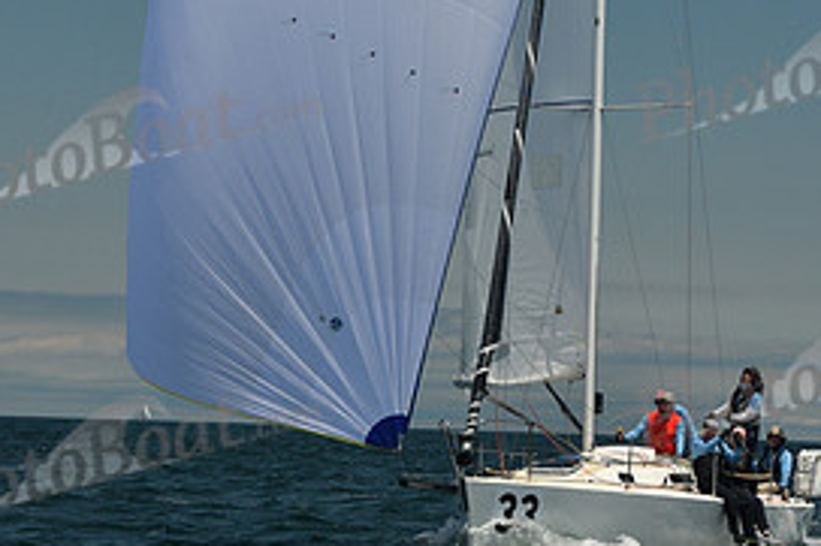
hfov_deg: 10.7
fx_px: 4376
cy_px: -48
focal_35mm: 192
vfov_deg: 7.1
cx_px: 478
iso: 320
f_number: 10
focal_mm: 90
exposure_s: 1/640
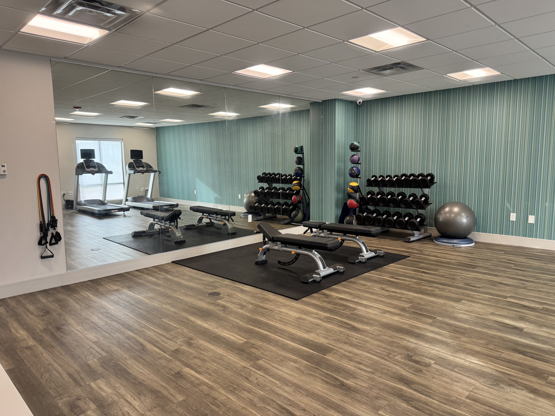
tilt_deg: -7.1
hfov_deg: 71.6
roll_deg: +0.9
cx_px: 278
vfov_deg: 56.8
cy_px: 208
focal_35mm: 24
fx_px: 385
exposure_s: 1/120
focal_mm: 6.76
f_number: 1.78
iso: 200
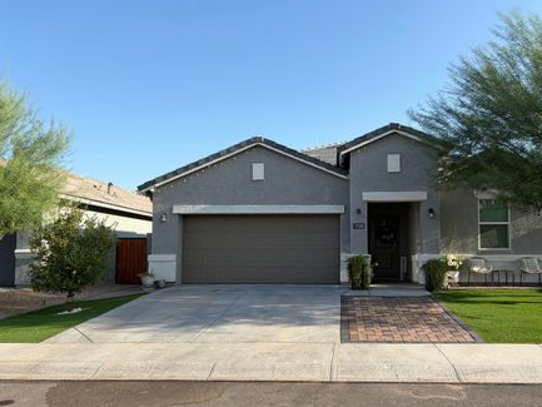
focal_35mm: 30
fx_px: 470
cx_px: 308
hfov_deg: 59.7
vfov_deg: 46.8
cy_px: 224
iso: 50
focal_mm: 5.96
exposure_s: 1/2012
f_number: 1.6
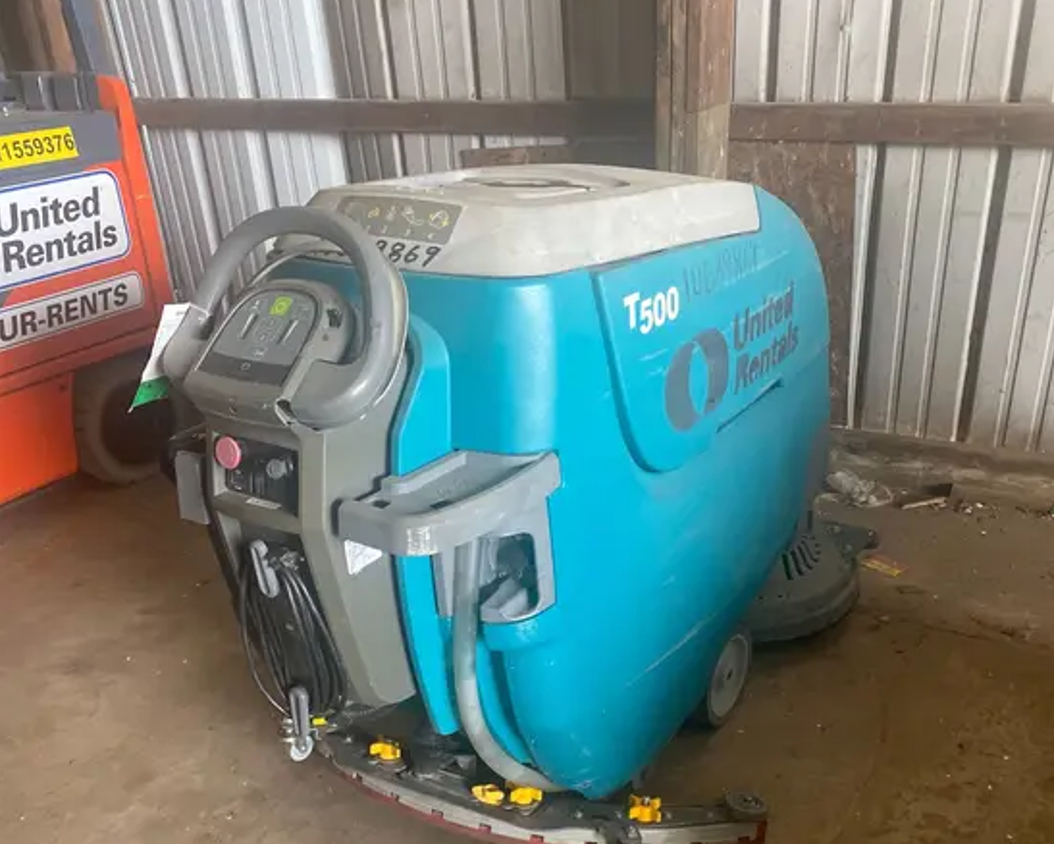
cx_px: 528
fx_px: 1061
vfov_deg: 42.5
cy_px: 593
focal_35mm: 34
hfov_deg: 52.8
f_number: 1.8
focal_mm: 4.25
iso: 200
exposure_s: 1/60
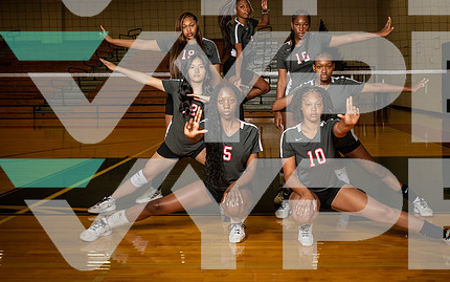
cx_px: 266
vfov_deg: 29.0
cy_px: 88
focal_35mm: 44
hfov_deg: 45.1
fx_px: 540
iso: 800
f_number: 7.1
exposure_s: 1/250
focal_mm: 32
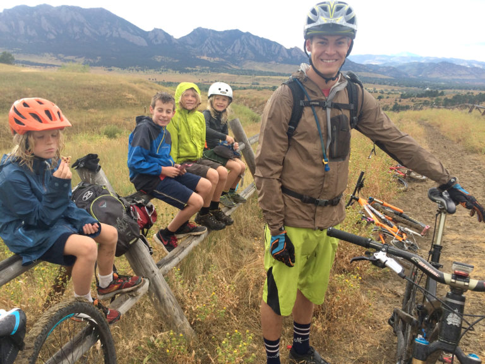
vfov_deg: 46.8
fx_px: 420
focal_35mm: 30
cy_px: 182
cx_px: 242
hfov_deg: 60.0
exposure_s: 1/451
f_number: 2.2
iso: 32
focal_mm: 4.12
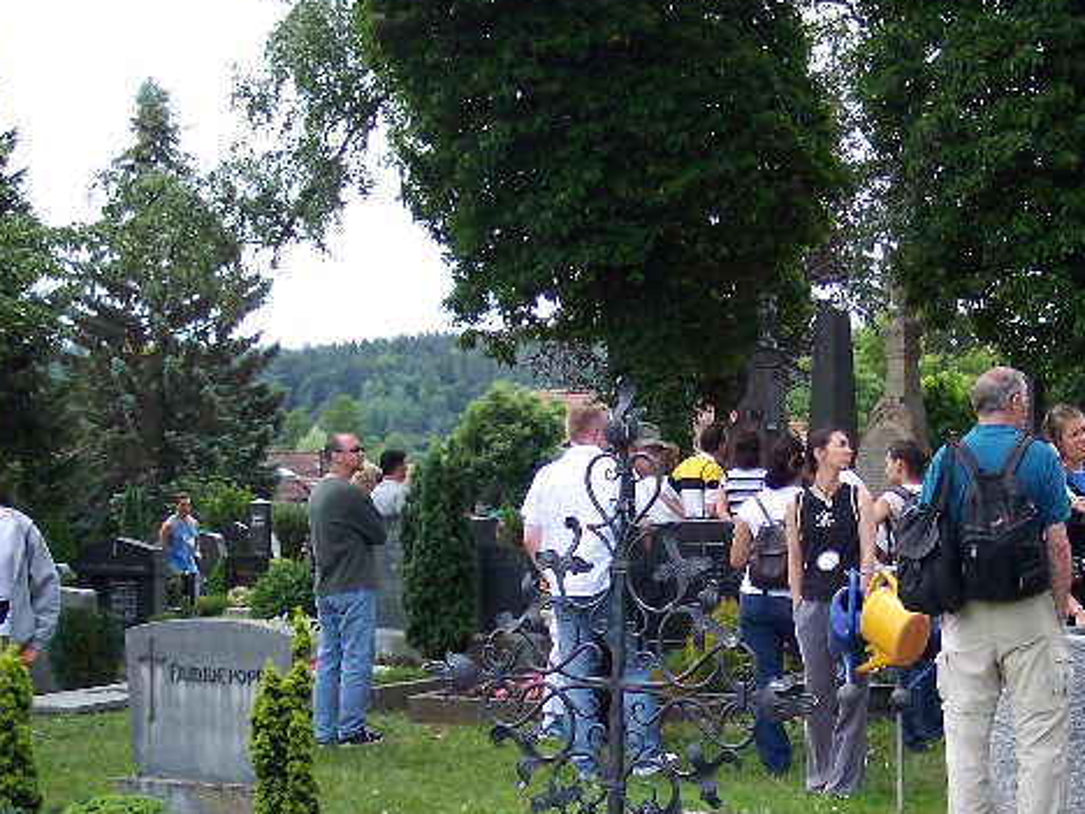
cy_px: 457
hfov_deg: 29.2
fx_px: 2037
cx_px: 867
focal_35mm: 65
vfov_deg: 22.6
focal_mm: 8
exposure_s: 1/700
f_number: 2.8
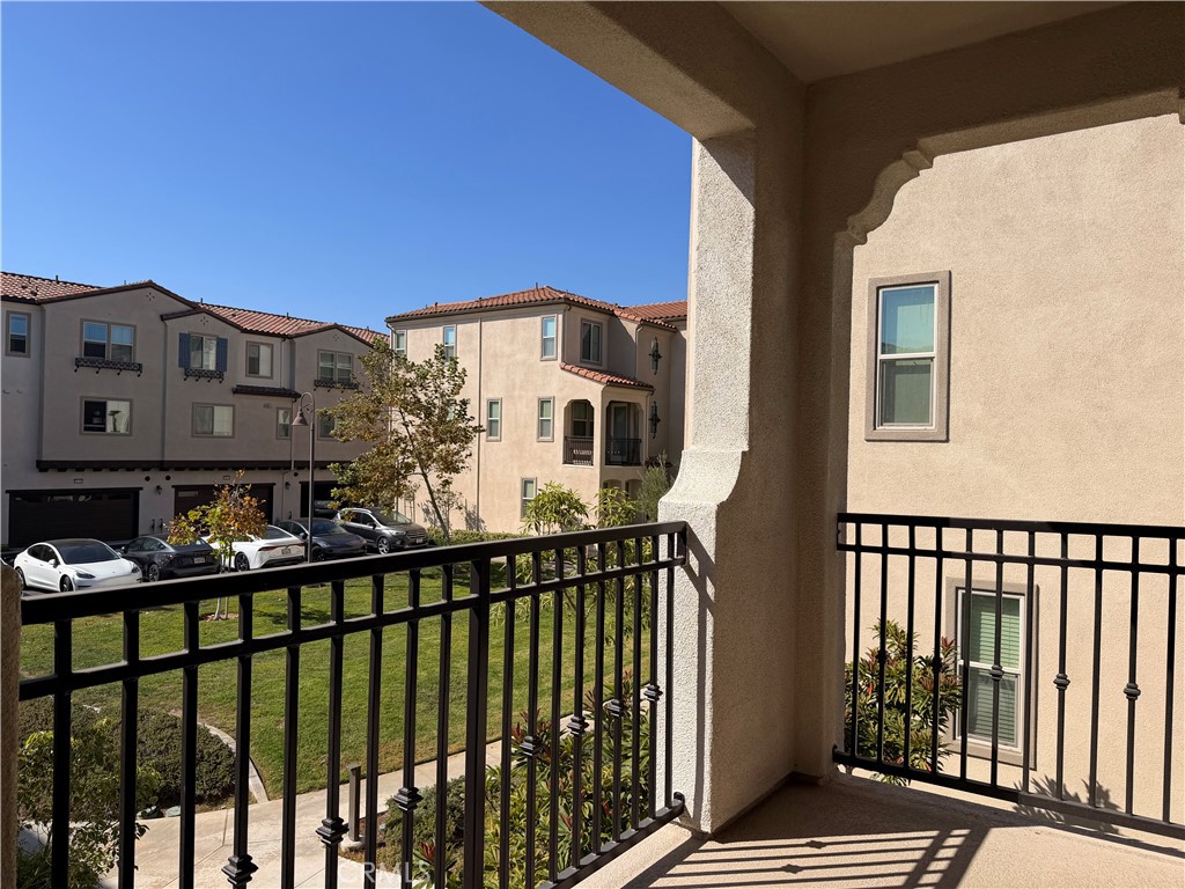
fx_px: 822
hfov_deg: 71.6
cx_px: 592
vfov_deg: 56.8
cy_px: 444
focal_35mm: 24
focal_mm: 6.76
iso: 80
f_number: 1.78
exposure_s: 1/6173
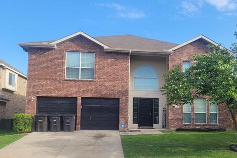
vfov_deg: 35.8
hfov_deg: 51.3
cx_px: 149
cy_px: 97
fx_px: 244
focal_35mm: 37
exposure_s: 1/1081
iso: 40
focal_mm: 5.4
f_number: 1.8
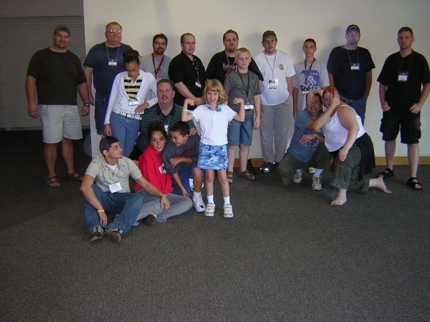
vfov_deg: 39.7
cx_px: 215
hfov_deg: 51.4
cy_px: 161
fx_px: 447
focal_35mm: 36
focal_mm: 4.7
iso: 400
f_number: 2.6
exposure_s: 1/60.1
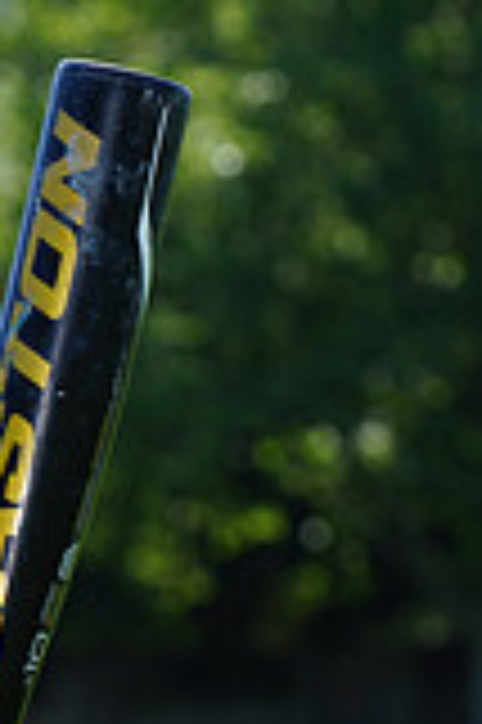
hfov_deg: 2.6
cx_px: 106
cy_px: 1124
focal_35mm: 534
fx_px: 10747
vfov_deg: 3.8
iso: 200
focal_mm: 148
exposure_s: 1/250
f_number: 9
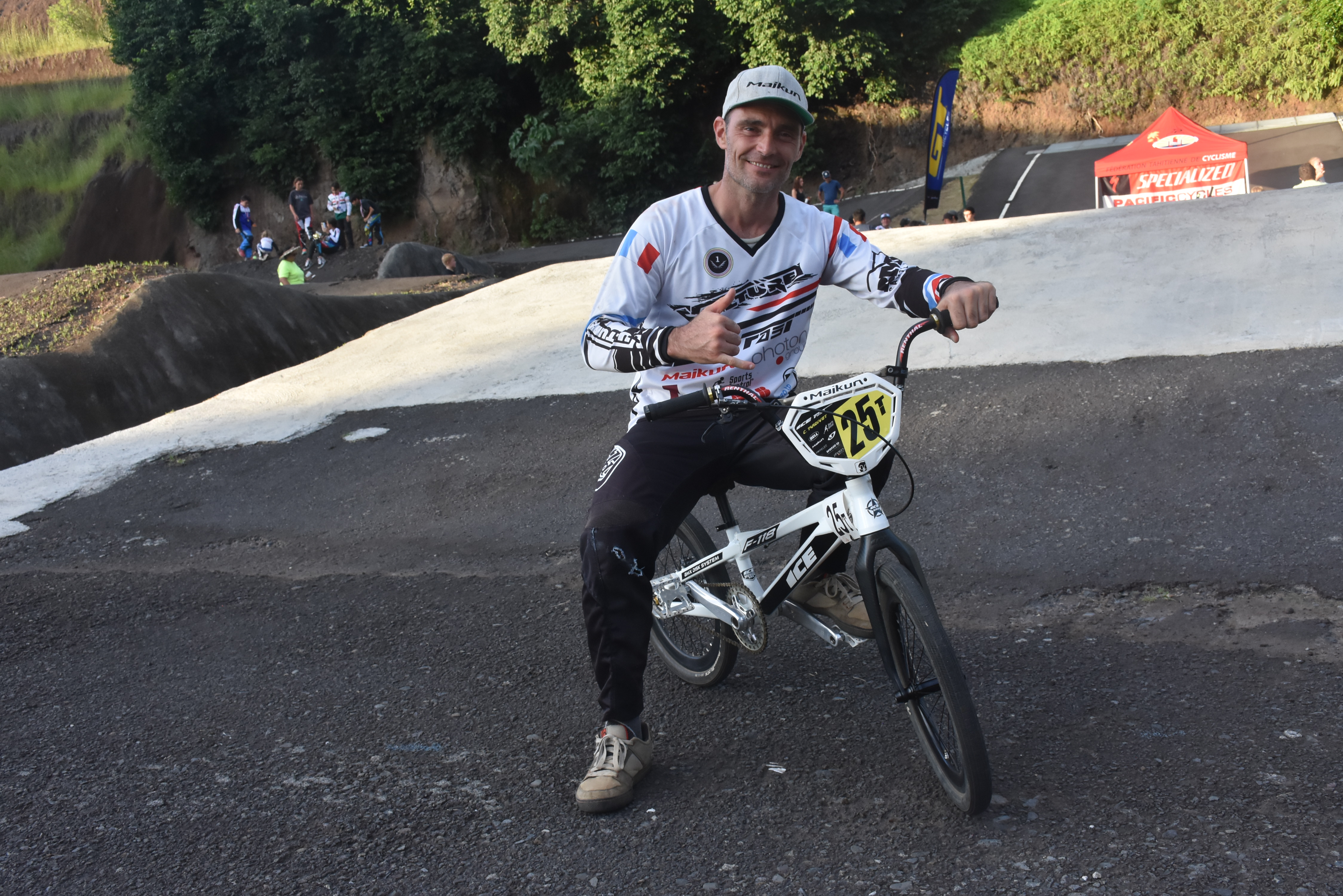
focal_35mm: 34
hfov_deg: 55.1
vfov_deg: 38.4
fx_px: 1287
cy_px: 448
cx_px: 672
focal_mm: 23
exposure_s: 1/320
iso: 800
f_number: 9
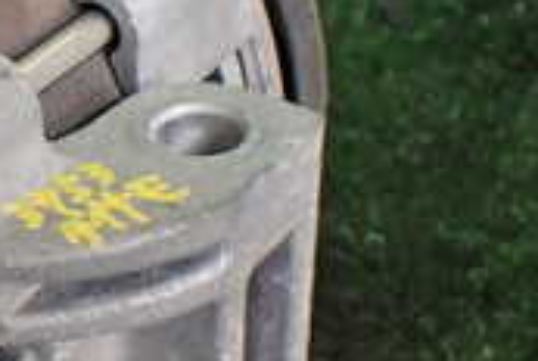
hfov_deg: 17.5
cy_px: 146
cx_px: -196
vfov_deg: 12.7
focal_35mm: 108
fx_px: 1617
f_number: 2.3
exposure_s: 1/100
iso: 800
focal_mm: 5.4
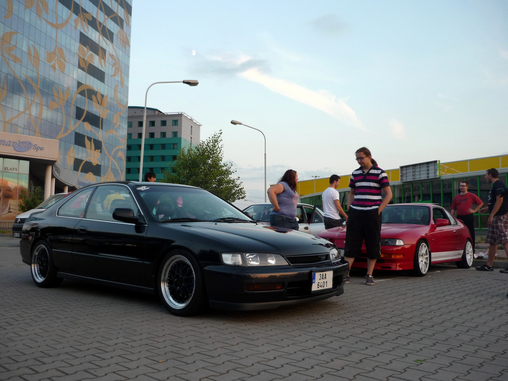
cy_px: 190
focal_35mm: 33
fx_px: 484
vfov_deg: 42.9
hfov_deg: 55.4
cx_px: 254
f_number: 2.8
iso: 100
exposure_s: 1/60
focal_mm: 5.5
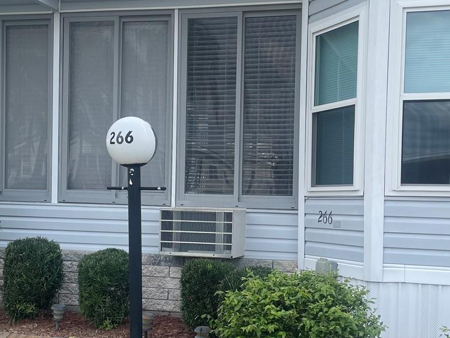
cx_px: 275
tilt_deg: -1.0
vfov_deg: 27.4
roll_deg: -1.4
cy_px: 225
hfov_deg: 36.0
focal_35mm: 53
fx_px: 689
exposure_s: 1/1715
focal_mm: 4.2
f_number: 1.6
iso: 32
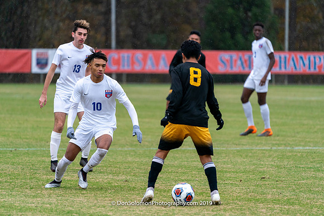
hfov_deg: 5.4
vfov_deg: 3.6
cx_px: 162
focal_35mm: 382
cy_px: 108
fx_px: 3439
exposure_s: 1/800
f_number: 5.6
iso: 2500
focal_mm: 382
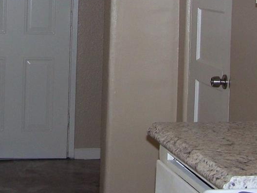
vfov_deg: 13.5
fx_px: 802
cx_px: 43
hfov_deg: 18.0
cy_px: -13
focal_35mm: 108
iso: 80
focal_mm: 6.3
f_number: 2.8
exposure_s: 1/60
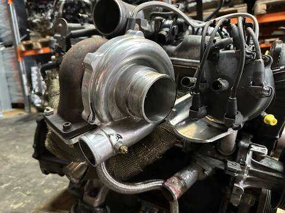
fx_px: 198
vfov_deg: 56.8
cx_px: 142
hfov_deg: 71.6
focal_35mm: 24
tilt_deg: -9.4
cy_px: 106
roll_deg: +4.9
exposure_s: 1/40
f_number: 1.78
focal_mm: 6.86
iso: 1000
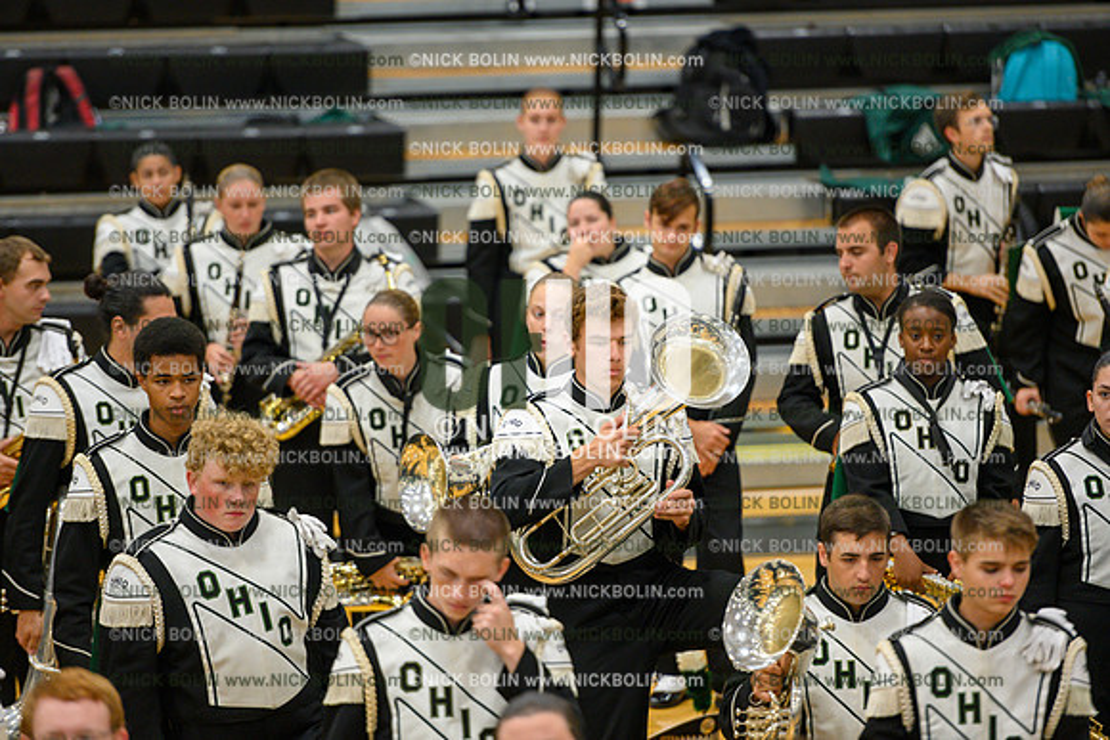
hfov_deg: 10.3
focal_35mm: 200
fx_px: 6168
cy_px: 370
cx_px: 555
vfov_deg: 6.9
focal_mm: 200
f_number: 2.8
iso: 1600
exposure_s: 1/320
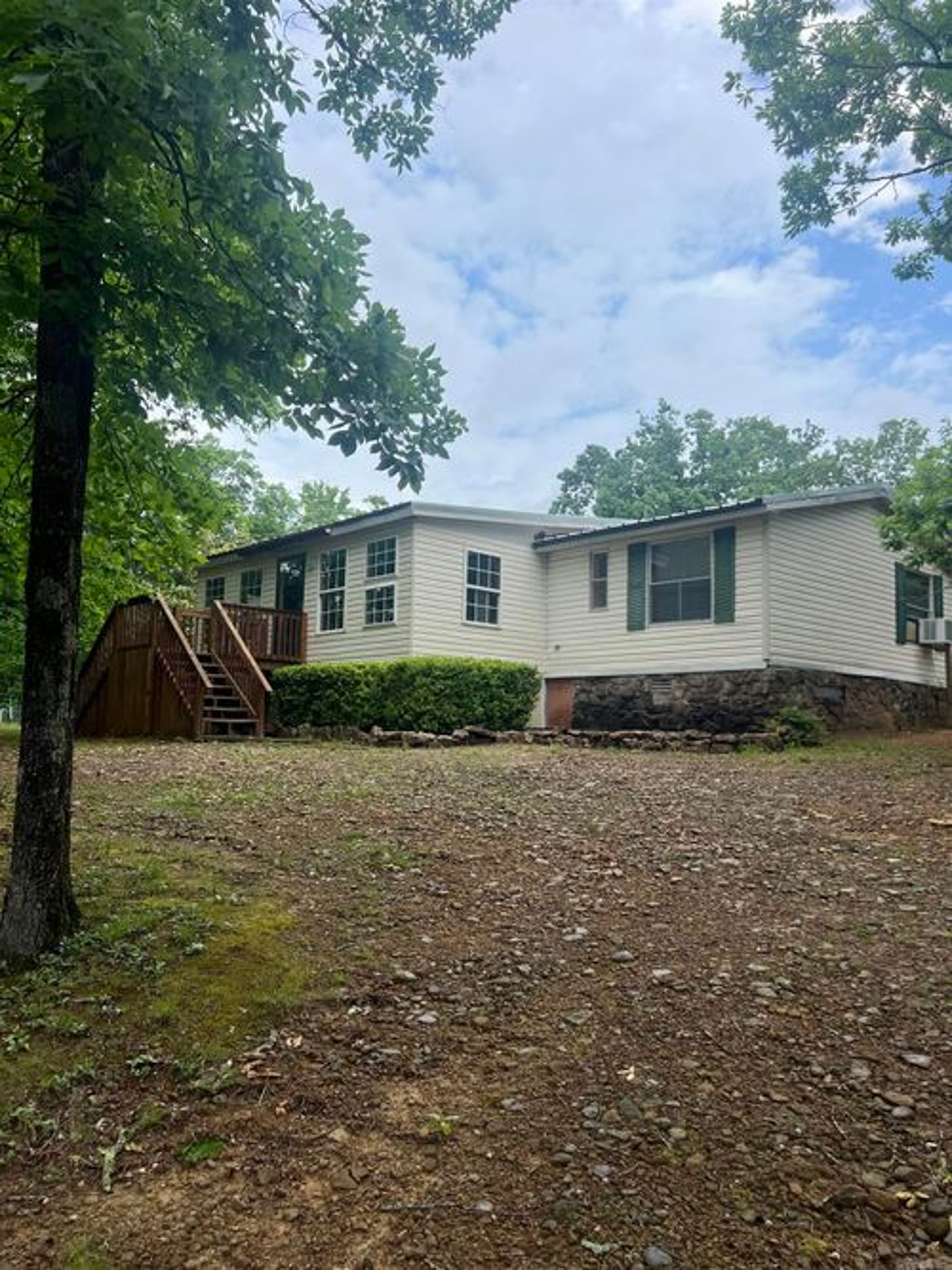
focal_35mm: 26
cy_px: 635
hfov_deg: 53.0
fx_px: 954
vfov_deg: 67.3
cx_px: 476
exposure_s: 1/3460
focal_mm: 5.7
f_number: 1.5
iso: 50
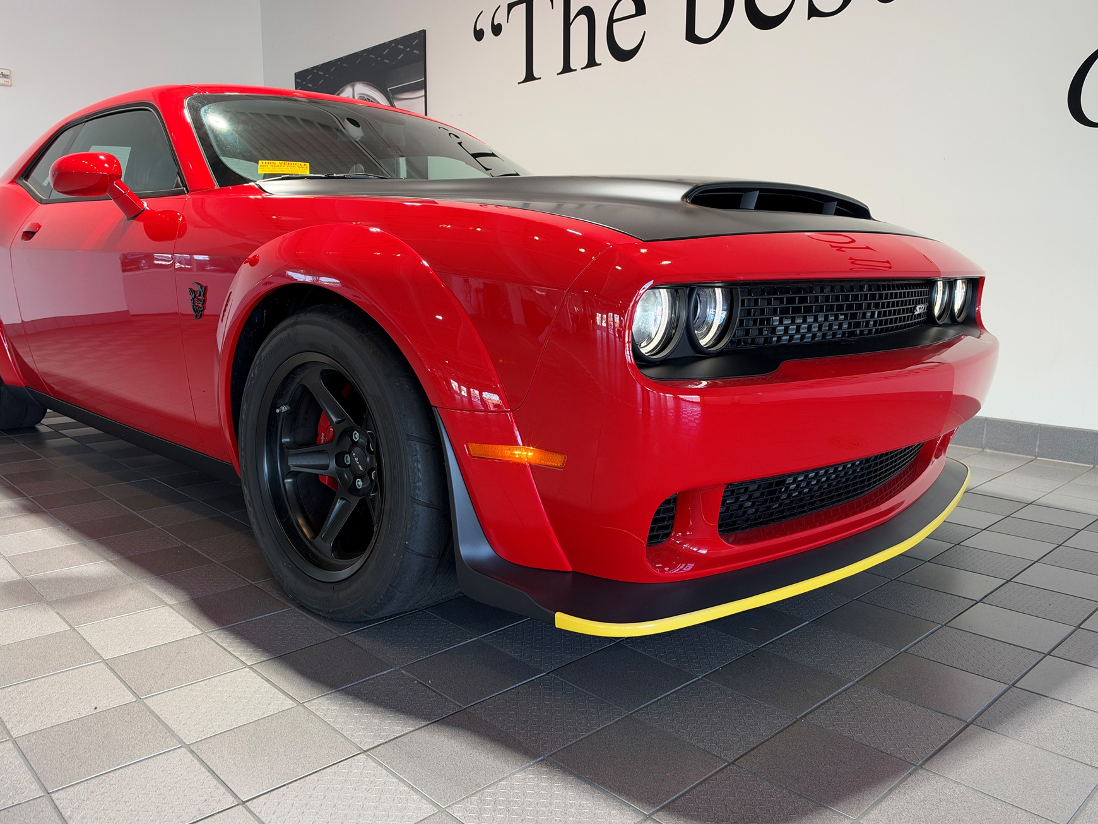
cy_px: 408
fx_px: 825
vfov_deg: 53.1
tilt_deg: -8.9
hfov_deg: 67.2
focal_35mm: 26
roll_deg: +0.0
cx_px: 506
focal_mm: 6.93
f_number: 1.8
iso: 200
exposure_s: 1/120
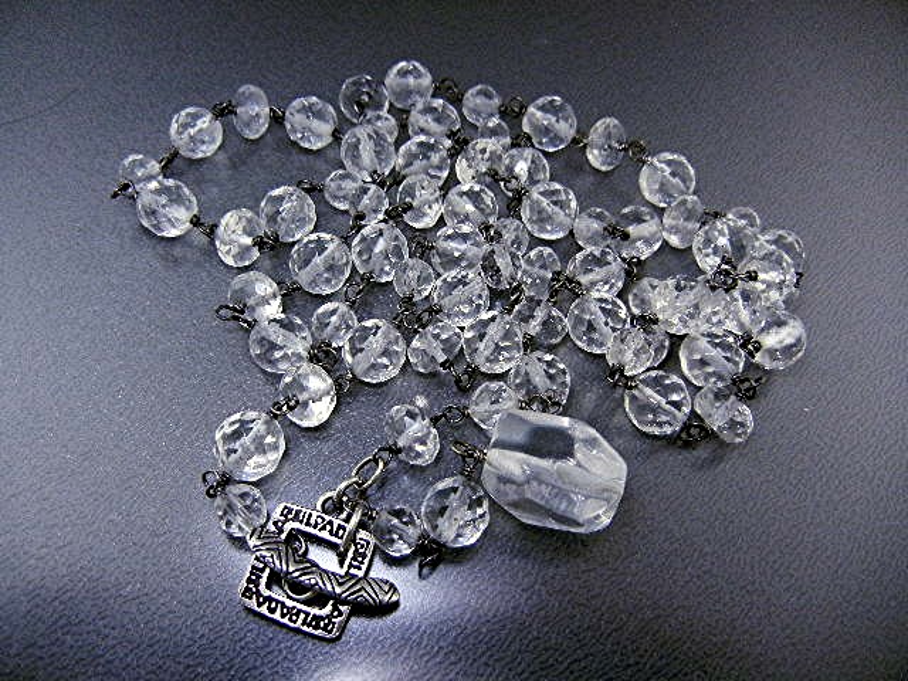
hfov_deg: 60.0
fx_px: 787
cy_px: 340
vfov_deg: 46.8
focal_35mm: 30
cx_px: 454
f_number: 7
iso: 411
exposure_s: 1/30
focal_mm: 5.4
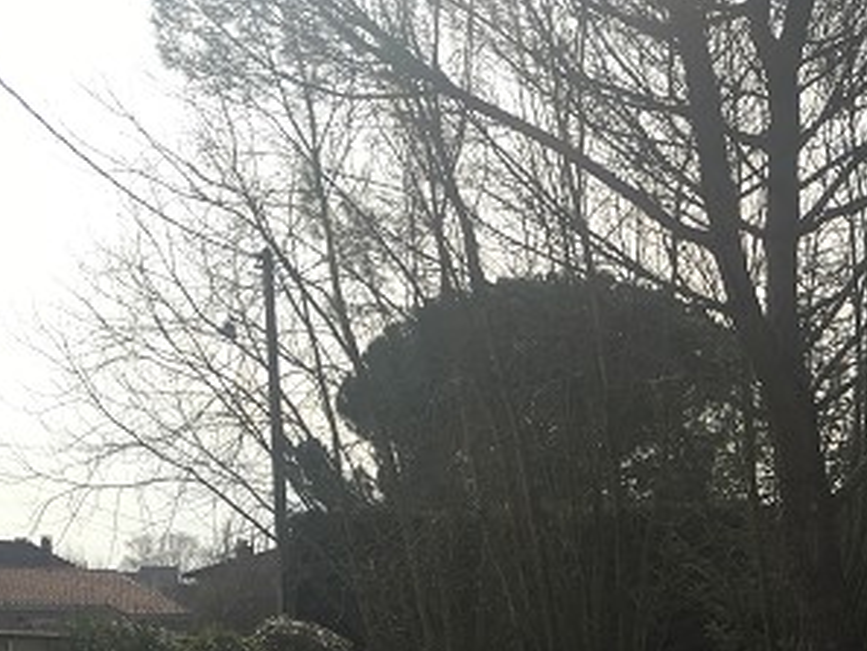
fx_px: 1954
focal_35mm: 78
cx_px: 934
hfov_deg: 23.6
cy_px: 812
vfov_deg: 17.9
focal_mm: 4.15
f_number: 2.2
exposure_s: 1/1923
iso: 25
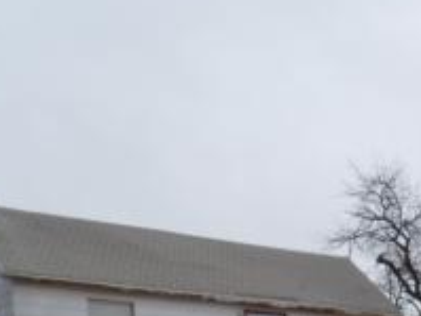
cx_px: 548
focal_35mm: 74
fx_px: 899
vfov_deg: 17.7
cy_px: 481
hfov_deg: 23.3
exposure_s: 1/250
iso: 80
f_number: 3.5
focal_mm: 4.1
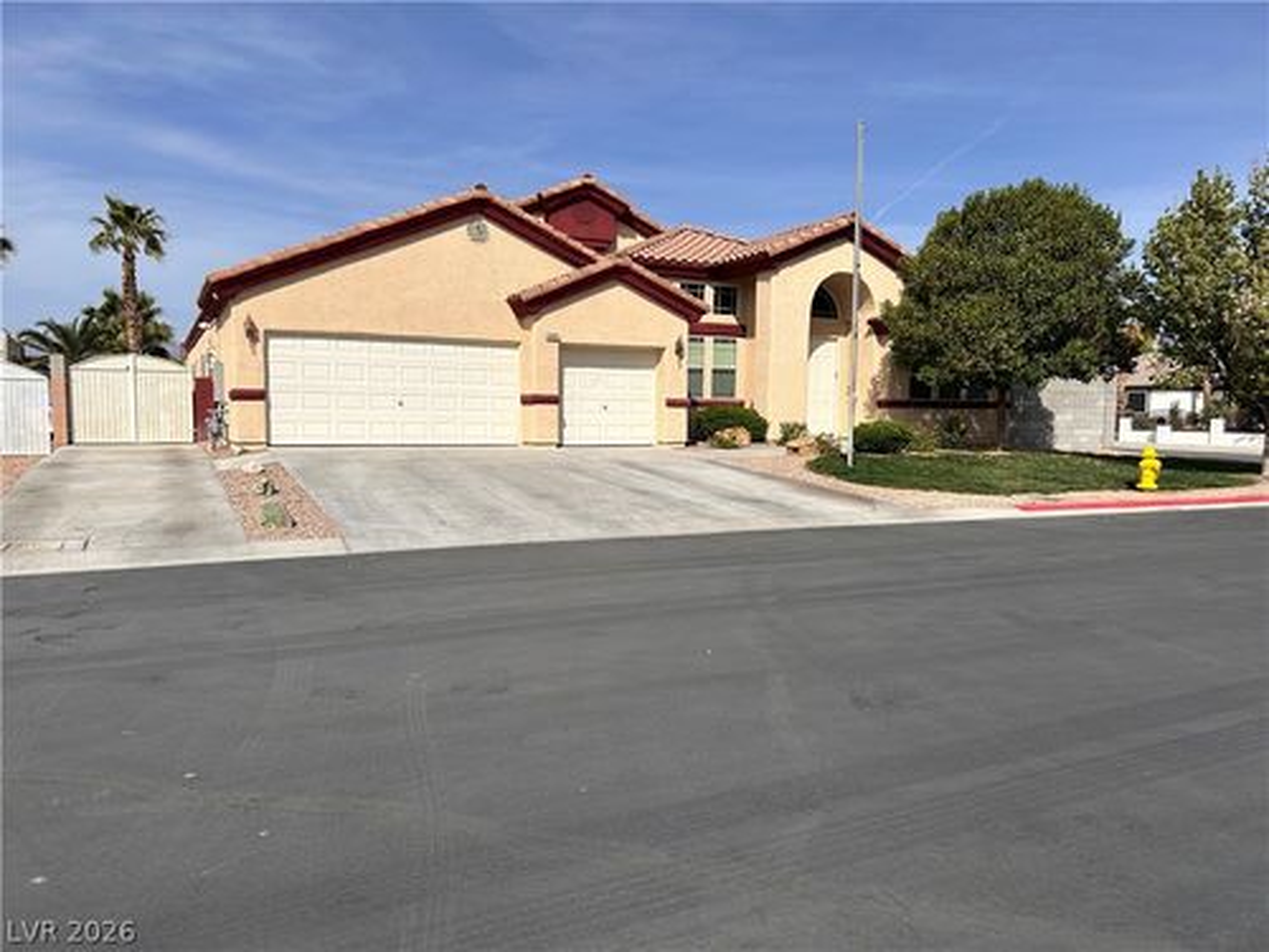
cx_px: 634
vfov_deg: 53.1
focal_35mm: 26
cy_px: 476
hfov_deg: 67.3
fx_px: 953
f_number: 1.5
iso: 50
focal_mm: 5.7
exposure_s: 1/8000
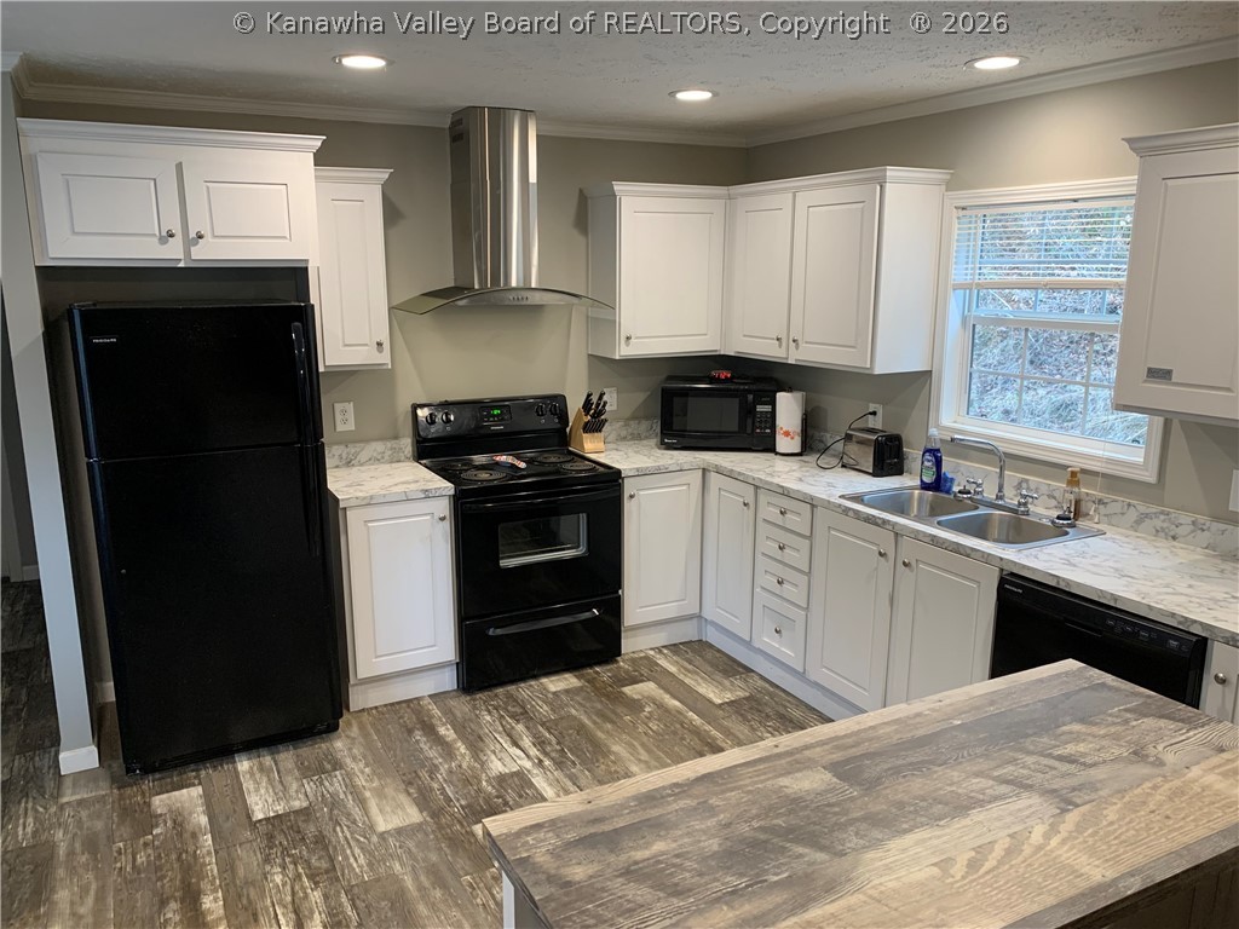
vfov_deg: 53.1
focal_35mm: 26
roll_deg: -0.3
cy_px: 464
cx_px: 620
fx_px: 931
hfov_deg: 67.3
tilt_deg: -13.4
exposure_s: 1/60
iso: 125
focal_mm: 4.25
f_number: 1.8
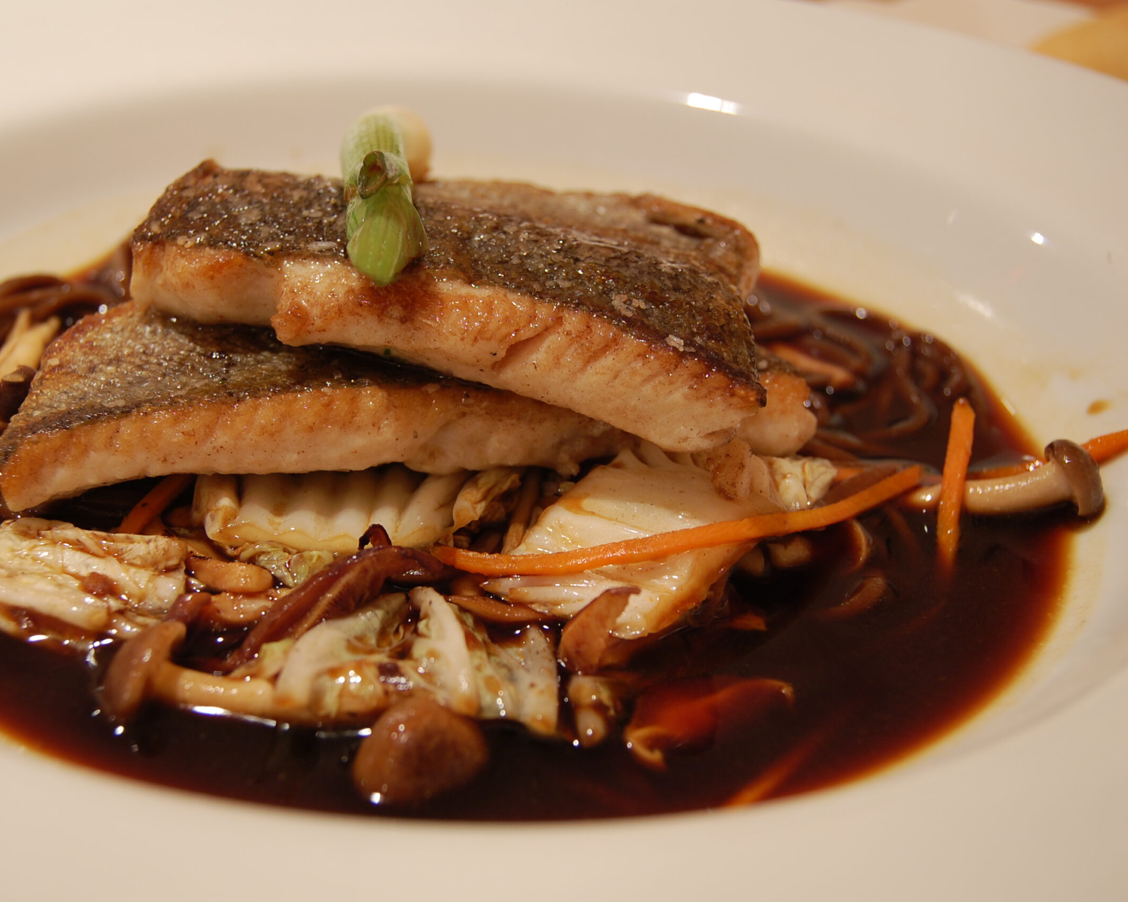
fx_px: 1702
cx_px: 459
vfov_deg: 29.7
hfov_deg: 36.5
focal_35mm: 51
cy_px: 451
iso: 200
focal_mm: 30
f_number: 5.6
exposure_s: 2
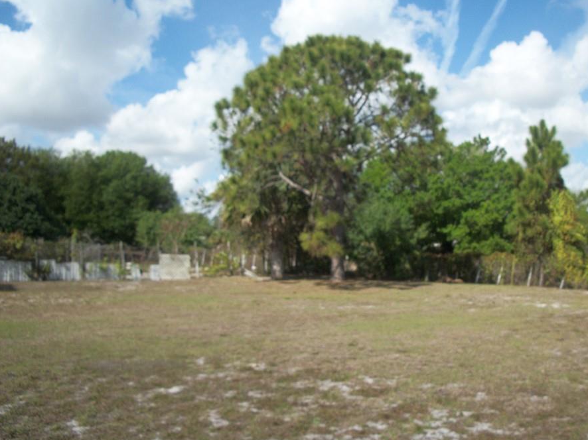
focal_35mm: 37
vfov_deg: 38.6
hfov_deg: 50.1
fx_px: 628
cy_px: 211
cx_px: 315
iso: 80
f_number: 8.8
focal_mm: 5.7
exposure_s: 1/250
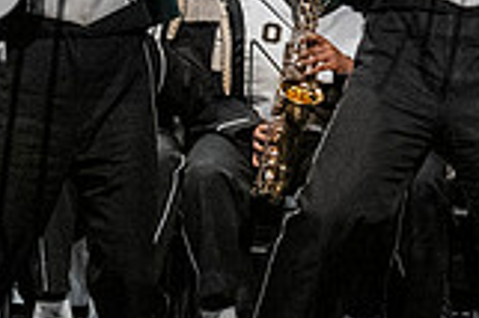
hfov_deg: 2.5
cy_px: -56
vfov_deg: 1.6
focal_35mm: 835
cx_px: -199
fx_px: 11099
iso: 4000
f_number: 4
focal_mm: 155
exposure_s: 1/500
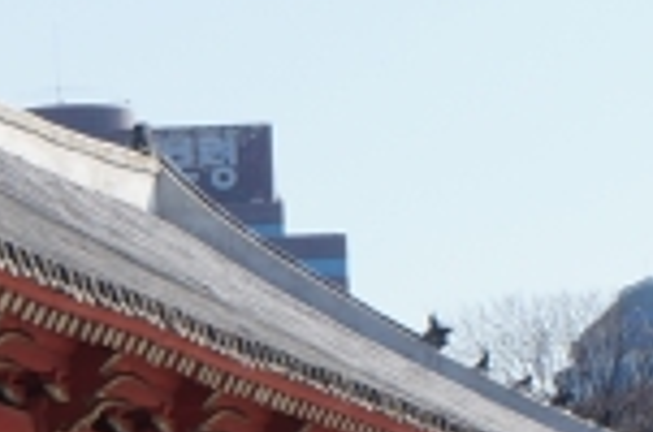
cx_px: -735
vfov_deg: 5.9
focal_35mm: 228
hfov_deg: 8.5
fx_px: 4133
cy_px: 726
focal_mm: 23
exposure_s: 1/200
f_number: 13
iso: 200
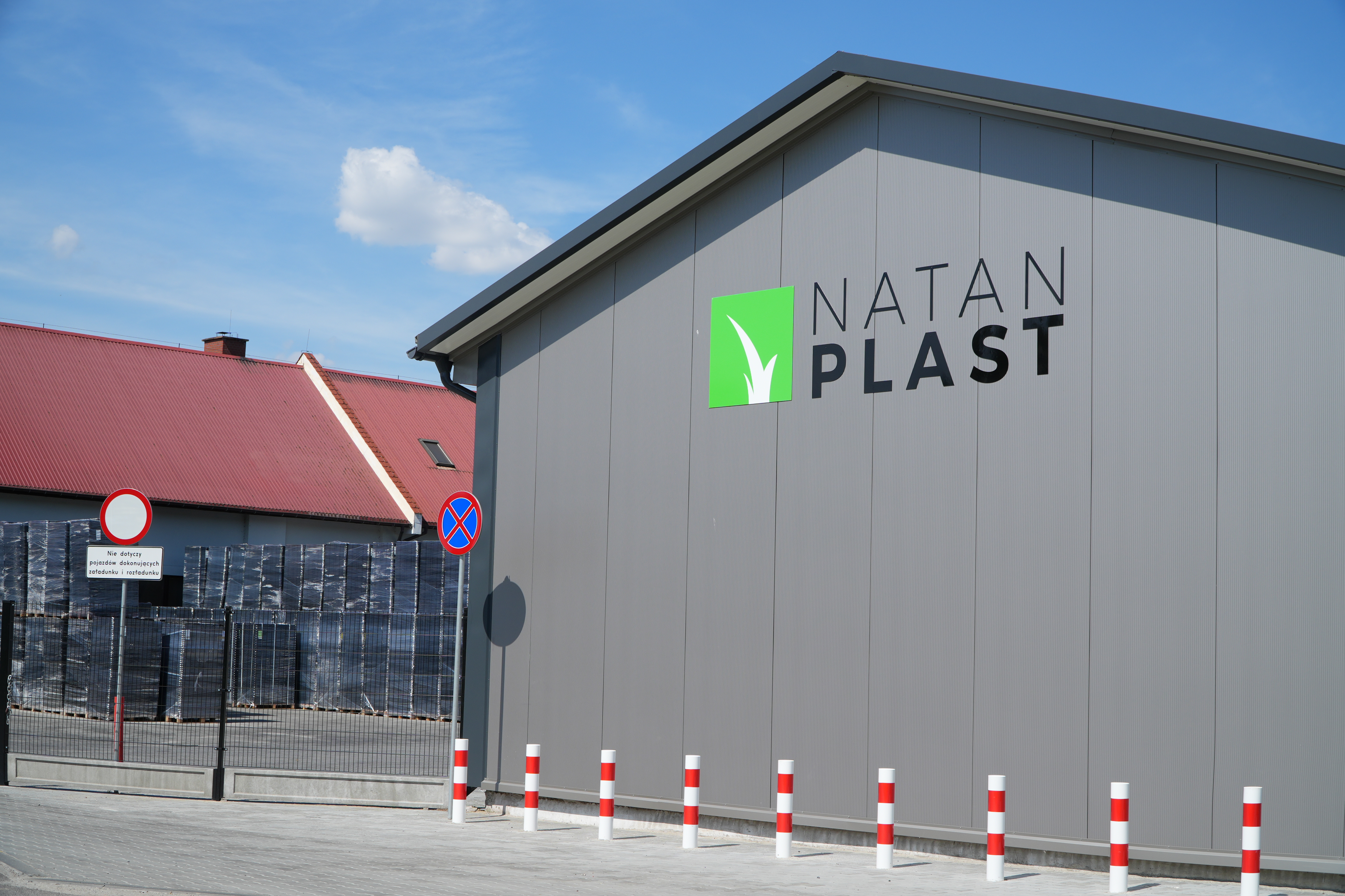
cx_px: 672
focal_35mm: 44
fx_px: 1625
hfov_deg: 45.0
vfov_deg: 30.8
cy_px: 448
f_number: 6.3
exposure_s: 1/500
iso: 100
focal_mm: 29
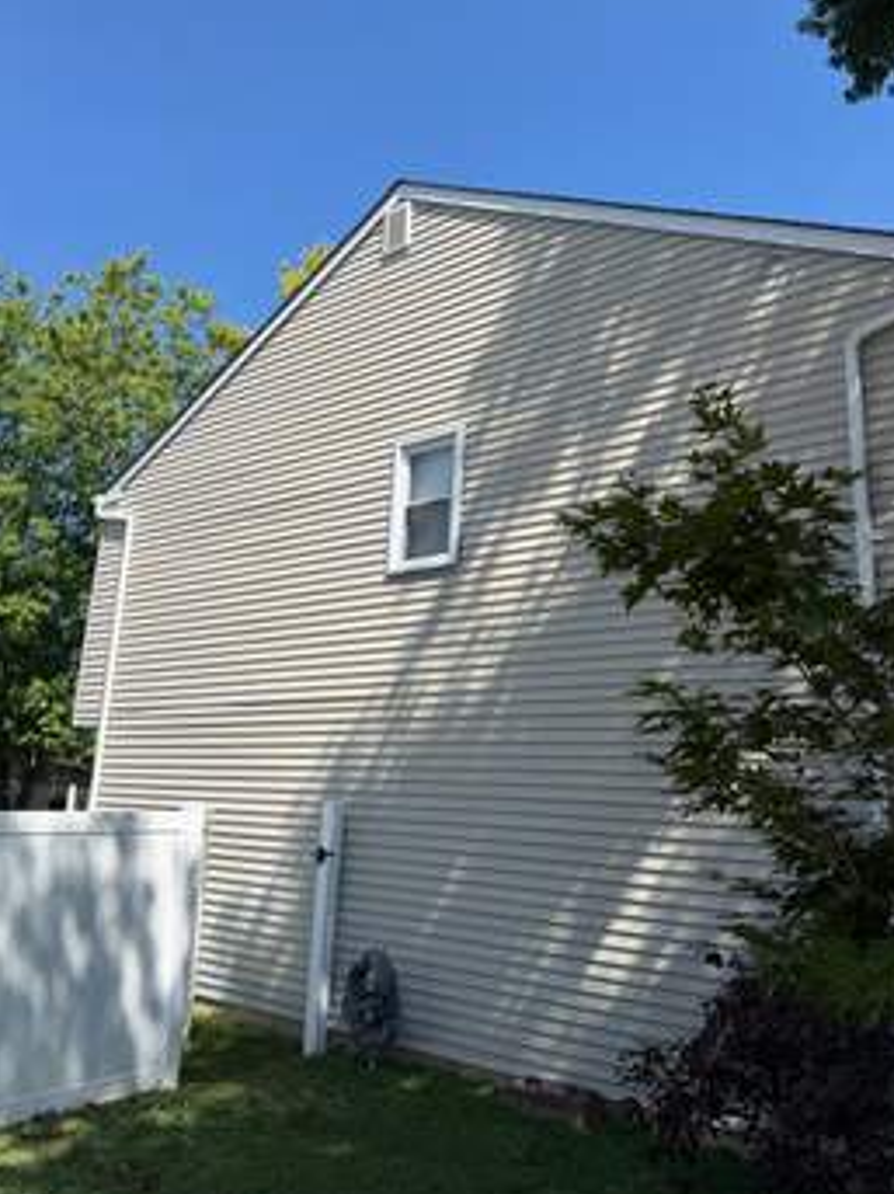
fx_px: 965
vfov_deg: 63.4
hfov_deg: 49.7
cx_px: 459
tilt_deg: +15.1
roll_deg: -1.5
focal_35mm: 28
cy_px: 550
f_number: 1.78
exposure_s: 1/3759
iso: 80
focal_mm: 6.76
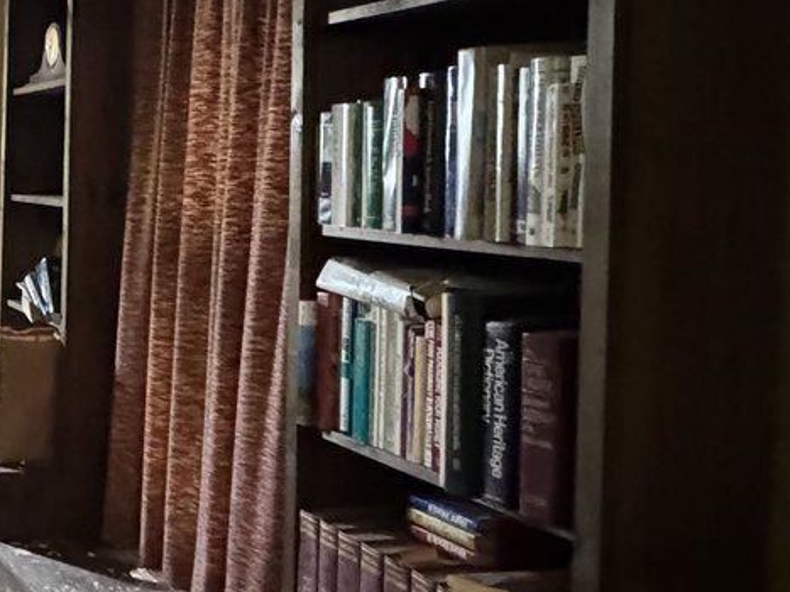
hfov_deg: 29.0
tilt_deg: -5.2
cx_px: -323
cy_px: 281
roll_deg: -0.4
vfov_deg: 30.2
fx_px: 1095
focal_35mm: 48
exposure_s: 1/40
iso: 1250
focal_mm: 2.22
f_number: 2.2
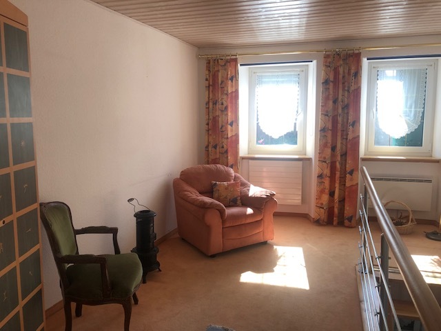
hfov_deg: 63.4
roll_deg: +1.4
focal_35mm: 28
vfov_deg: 49.7
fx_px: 357
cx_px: 220
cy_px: 166
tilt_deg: -7.2
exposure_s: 1/100
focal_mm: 3.99
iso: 25
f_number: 1.8
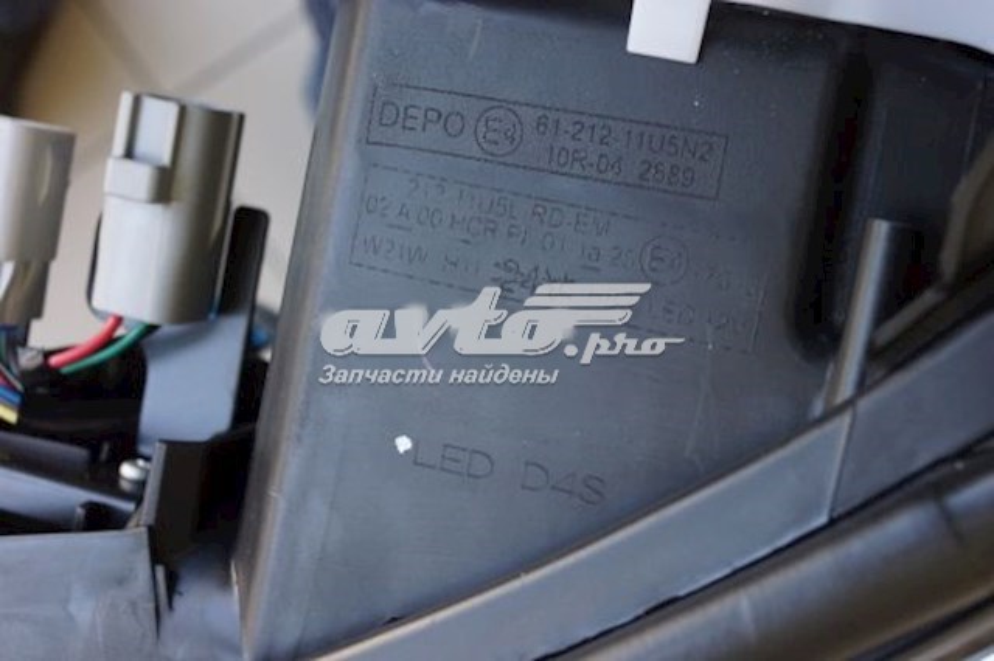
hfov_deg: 37.9
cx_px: 497
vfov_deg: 25.7
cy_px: 330
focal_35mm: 52
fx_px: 1449
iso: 800
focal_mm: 35
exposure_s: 1/60
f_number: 8
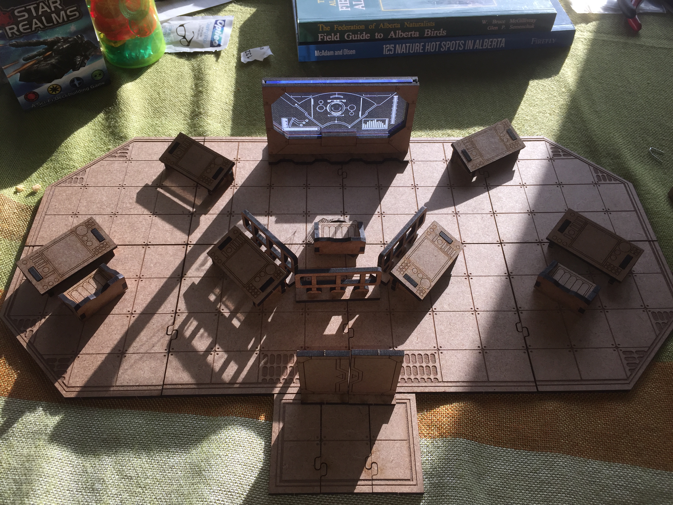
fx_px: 564
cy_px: 252
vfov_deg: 48.2
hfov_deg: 61.7
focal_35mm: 29
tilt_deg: -52.2
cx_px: 336
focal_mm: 4.15
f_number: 2.2
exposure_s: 1/482
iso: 32
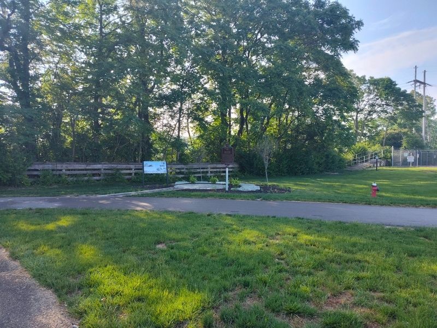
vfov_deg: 58.9
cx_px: 218
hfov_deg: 73.9
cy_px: 164
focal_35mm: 23
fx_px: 290
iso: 100
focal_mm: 5.56
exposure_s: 1/411
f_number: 1.8
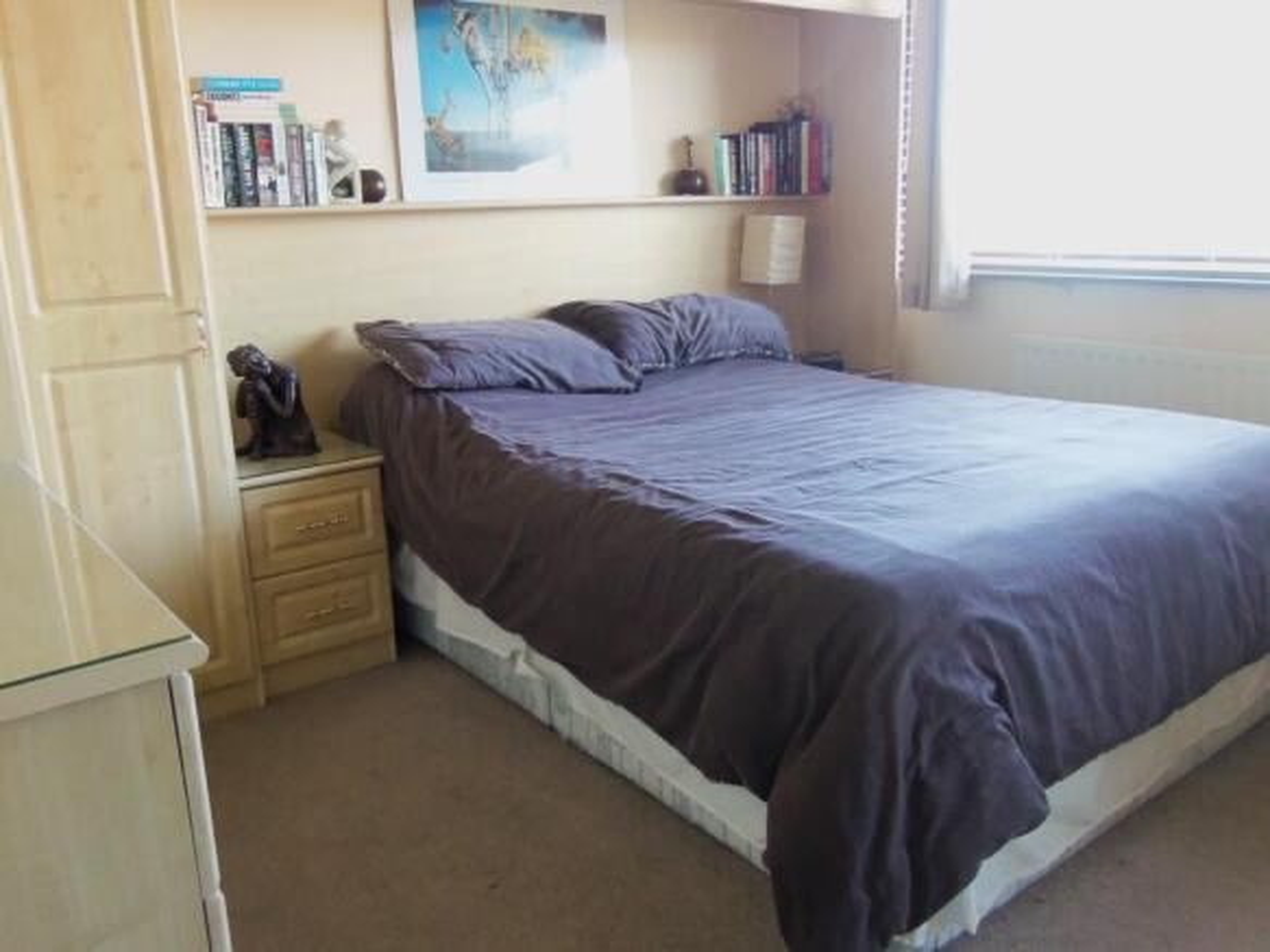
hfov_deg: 63.5
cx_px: 635
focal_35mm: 28
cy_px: 476
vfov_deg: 49.7
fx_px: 1027
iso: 400
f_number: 3.9
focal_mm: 5.1
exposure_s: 1/25
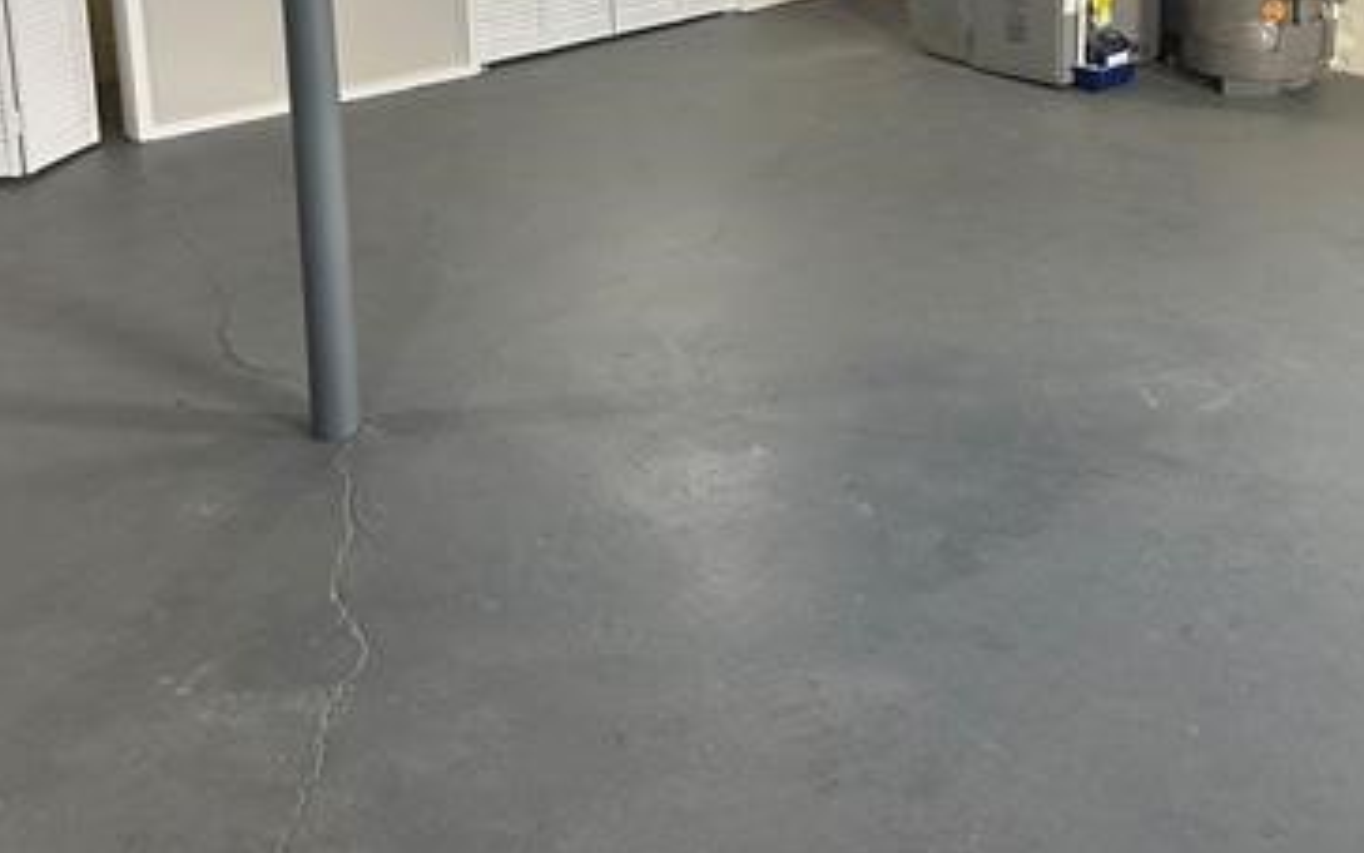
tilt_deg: -10.5
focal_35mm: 42
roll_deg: +0.5
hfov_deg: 47.2
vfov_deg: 28.7
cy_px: 8
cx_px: 721
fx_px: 1562
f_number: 1.78
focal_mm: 6.86
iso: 250
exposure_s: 1/60
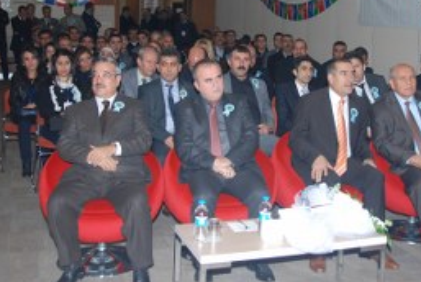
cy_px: 74
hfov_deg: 36.5
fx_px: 632
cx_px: 275
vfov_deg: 24.9
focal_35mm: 54
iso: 200
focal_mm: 22
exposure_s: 1/60
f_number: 4
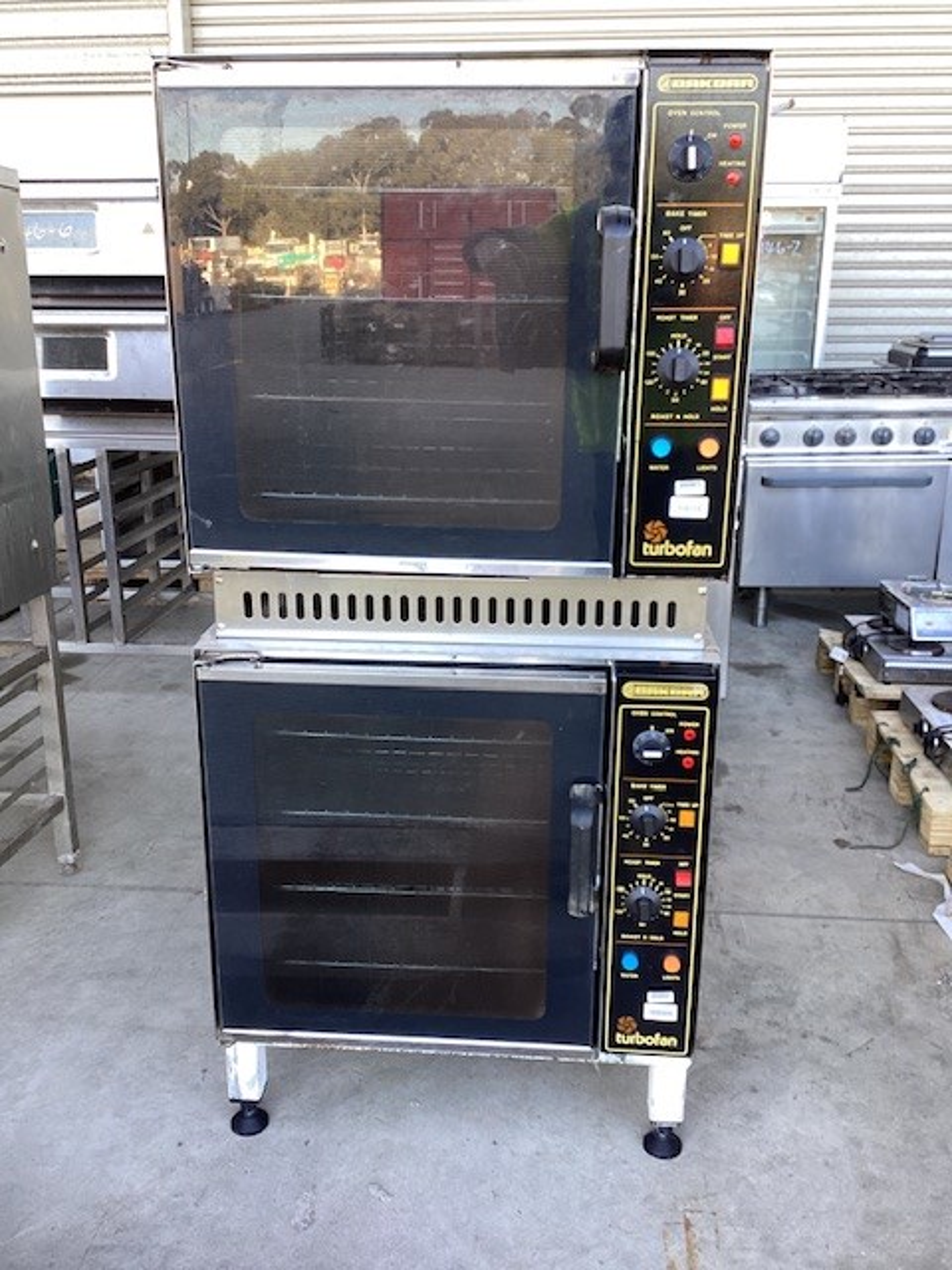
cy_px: 635
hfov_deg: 45.4
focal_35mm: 31
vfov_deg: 58.4
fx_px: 1137
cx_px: 476
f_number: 2.4
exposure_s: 1/100
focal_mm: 3.3
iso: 80
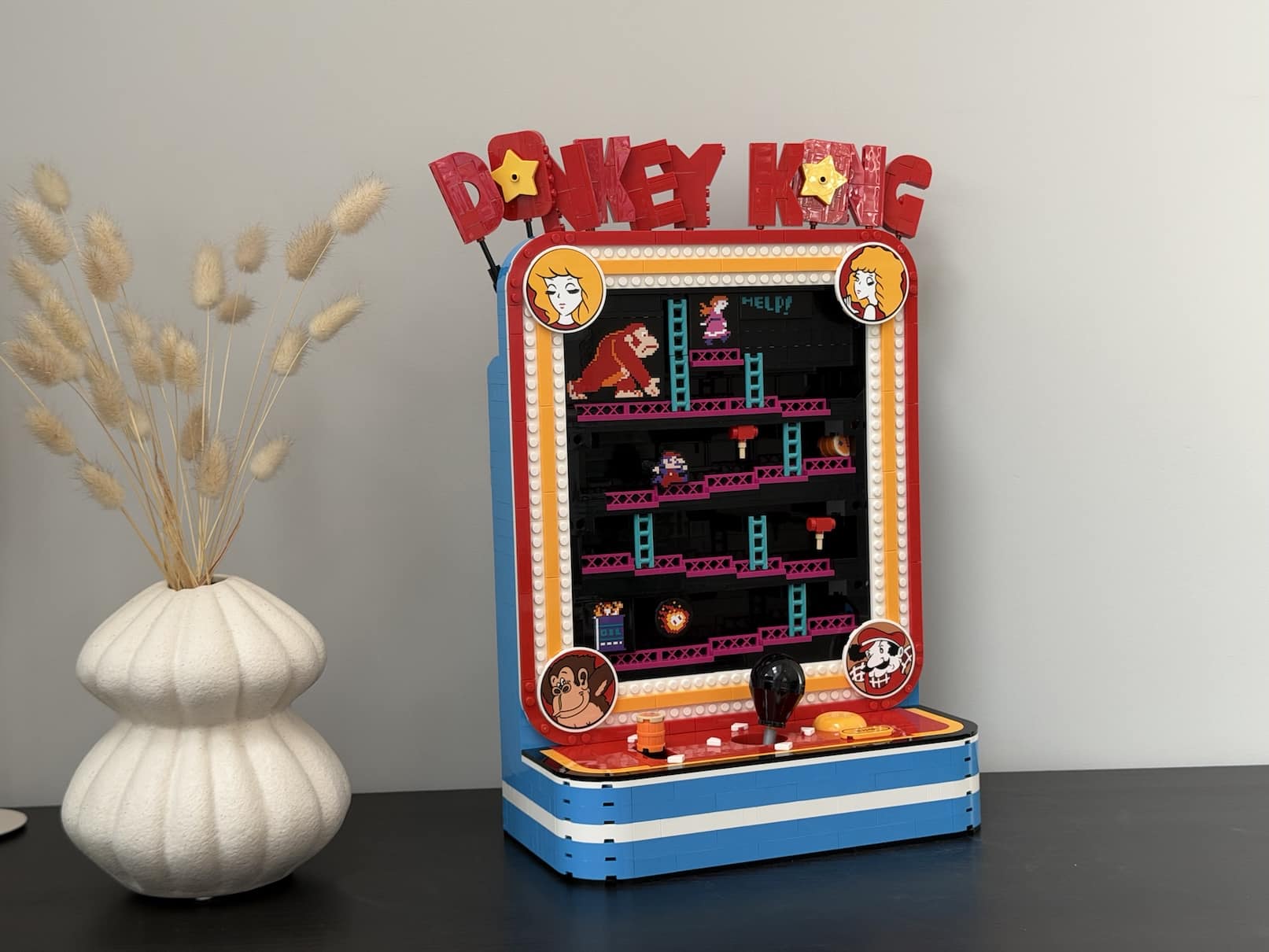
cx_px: 634
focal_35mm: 48
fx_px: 1760
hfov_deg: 39.7
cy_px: 476
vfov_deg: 30.3
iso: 100
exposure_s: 1/60
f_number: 1.78
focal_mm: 6.76
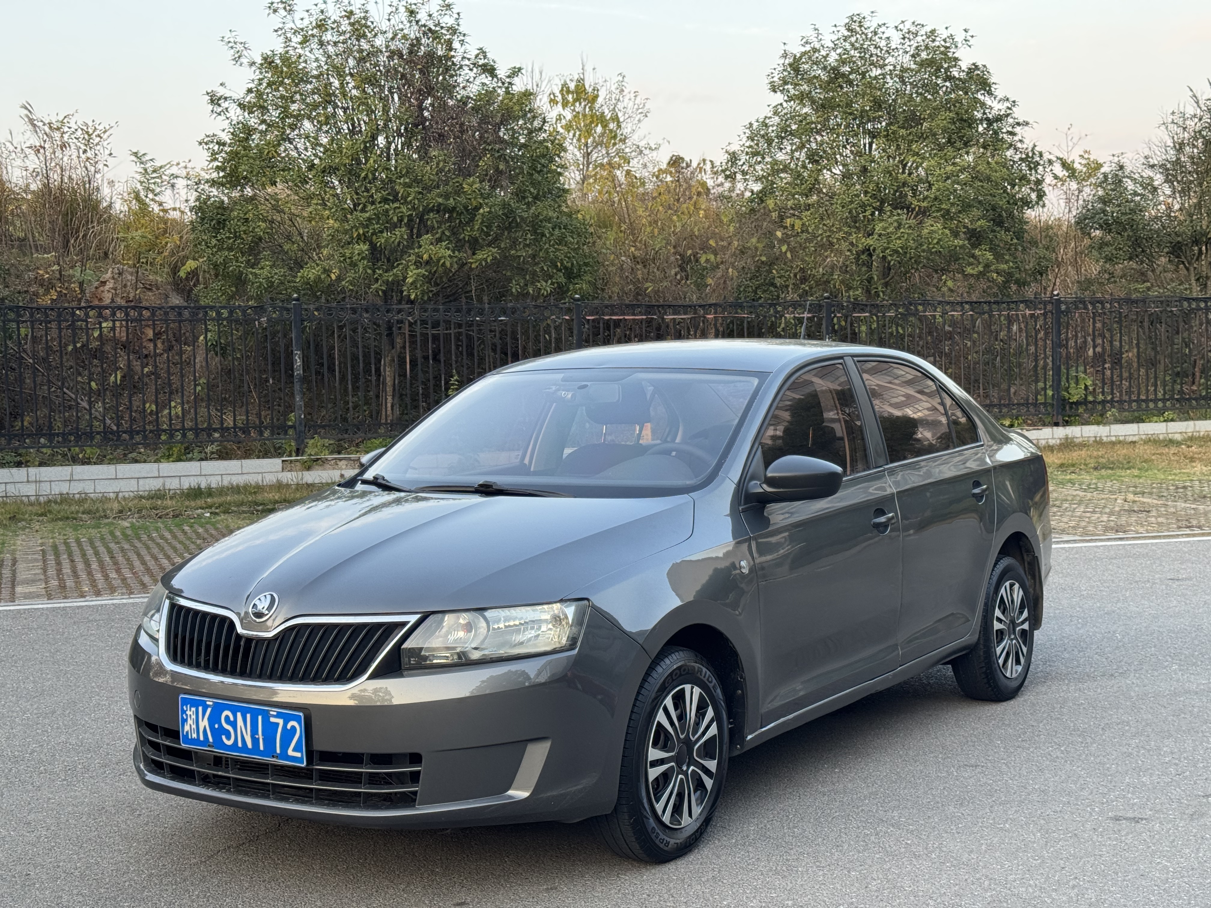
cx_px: 606
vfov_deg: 30.3
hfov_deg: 39.7
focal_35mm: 48
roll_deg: +2.4
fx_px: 1679
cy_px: 454
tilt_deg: -2.5
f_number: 1.78
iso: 64
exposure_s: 1/159
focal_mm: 6.76
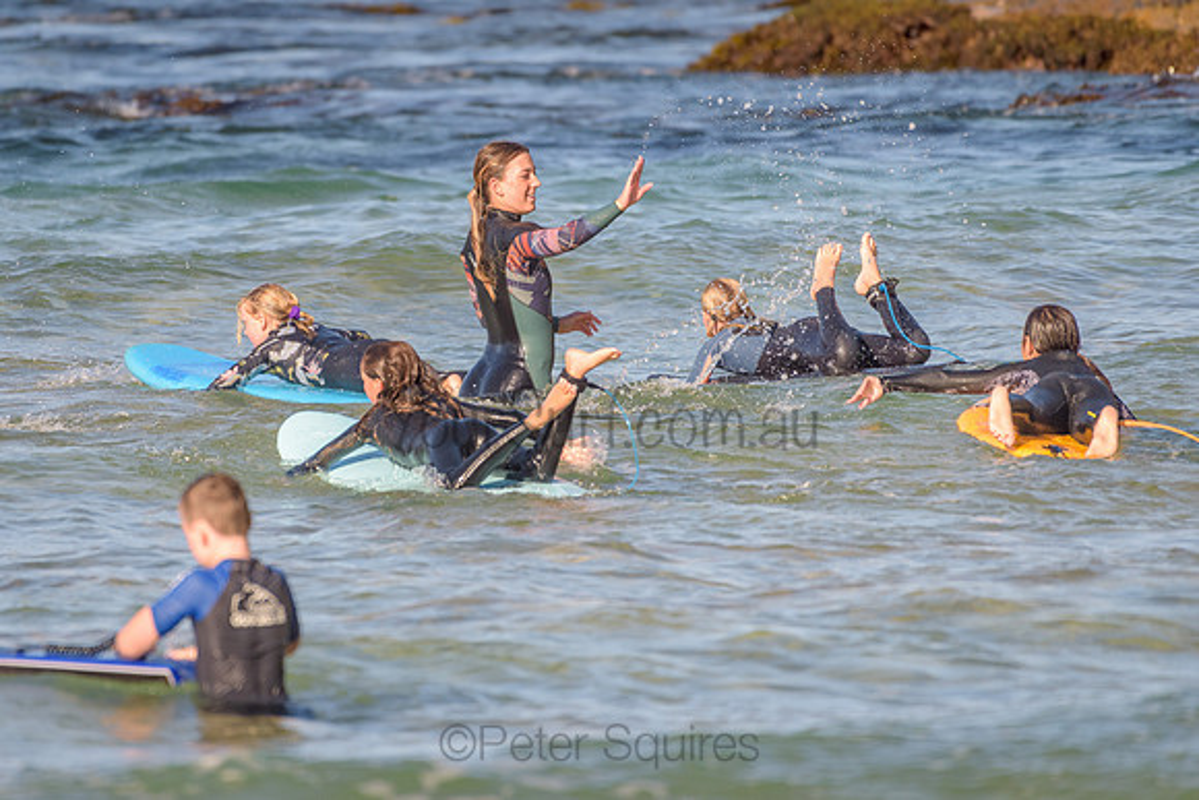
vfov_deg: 2.2
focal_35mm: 613
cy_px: 316
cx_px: 464
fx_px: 20432
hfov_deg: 3.4
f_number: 5.6
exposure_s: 1/2000
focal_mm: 500
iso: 360
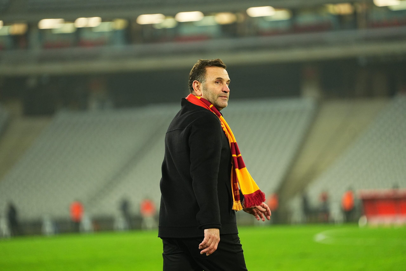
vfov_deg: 6.9
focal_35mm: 200
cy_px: 136
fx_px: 2256
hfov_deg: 10.3
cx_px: 203
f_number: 2.8
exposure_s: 1/1000
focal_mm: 200
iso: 2000
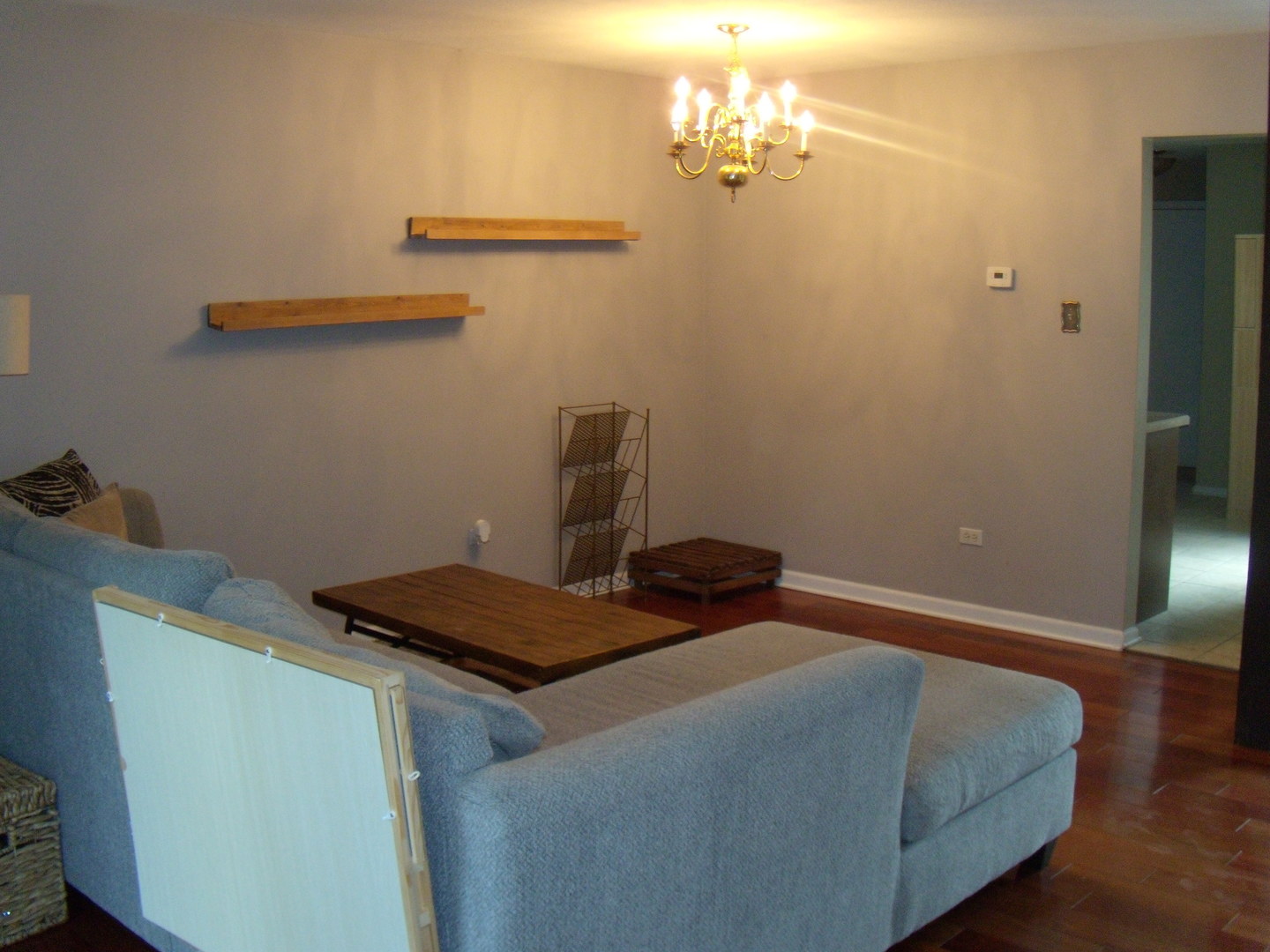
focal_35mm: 36
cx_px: 635
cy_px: 476
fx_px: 1321
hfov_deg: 51.4
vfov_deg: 39.7
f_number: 3.6
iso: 320
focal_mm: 6.4
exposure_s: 1/30
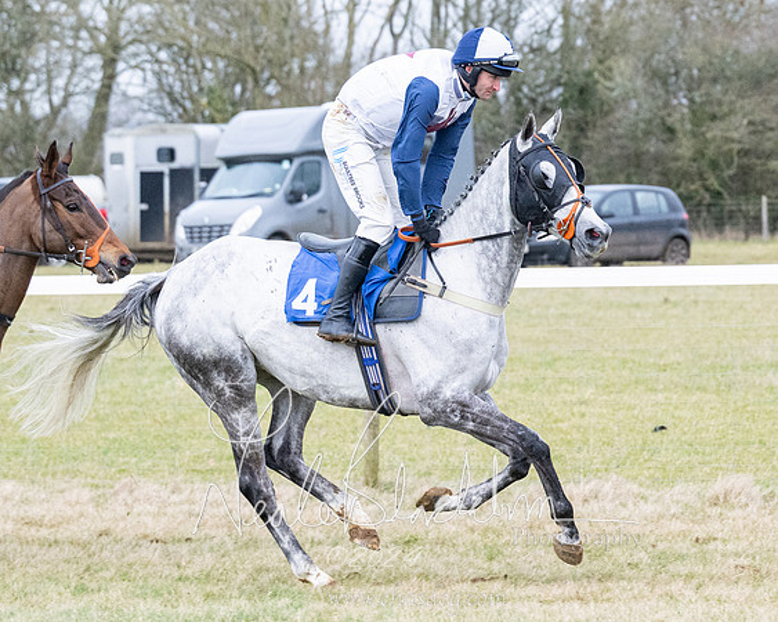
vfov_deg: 6.6
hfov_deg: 8.3
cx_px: 549
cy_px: 423
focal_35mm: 233
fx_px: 5366
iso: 1600
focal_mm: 101
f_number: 4
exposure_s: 1/1000
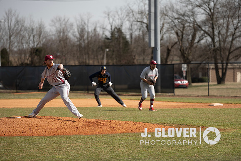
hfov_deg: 11.1
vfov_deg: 7.4
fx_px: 1245
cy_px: 107
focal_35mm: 186
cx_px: 134
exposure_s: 1/1000
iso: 100
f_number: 2.8
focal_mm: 135
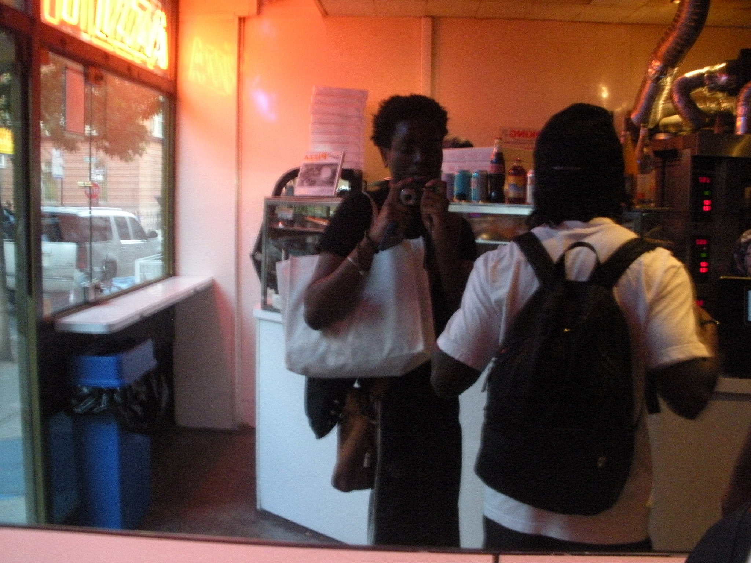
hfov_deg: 51.4
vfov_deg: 39.7
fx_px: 781
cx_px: 376
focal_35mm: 36
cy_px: 282
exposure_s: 1/8
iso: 474
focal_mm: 6.3
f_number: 3.5
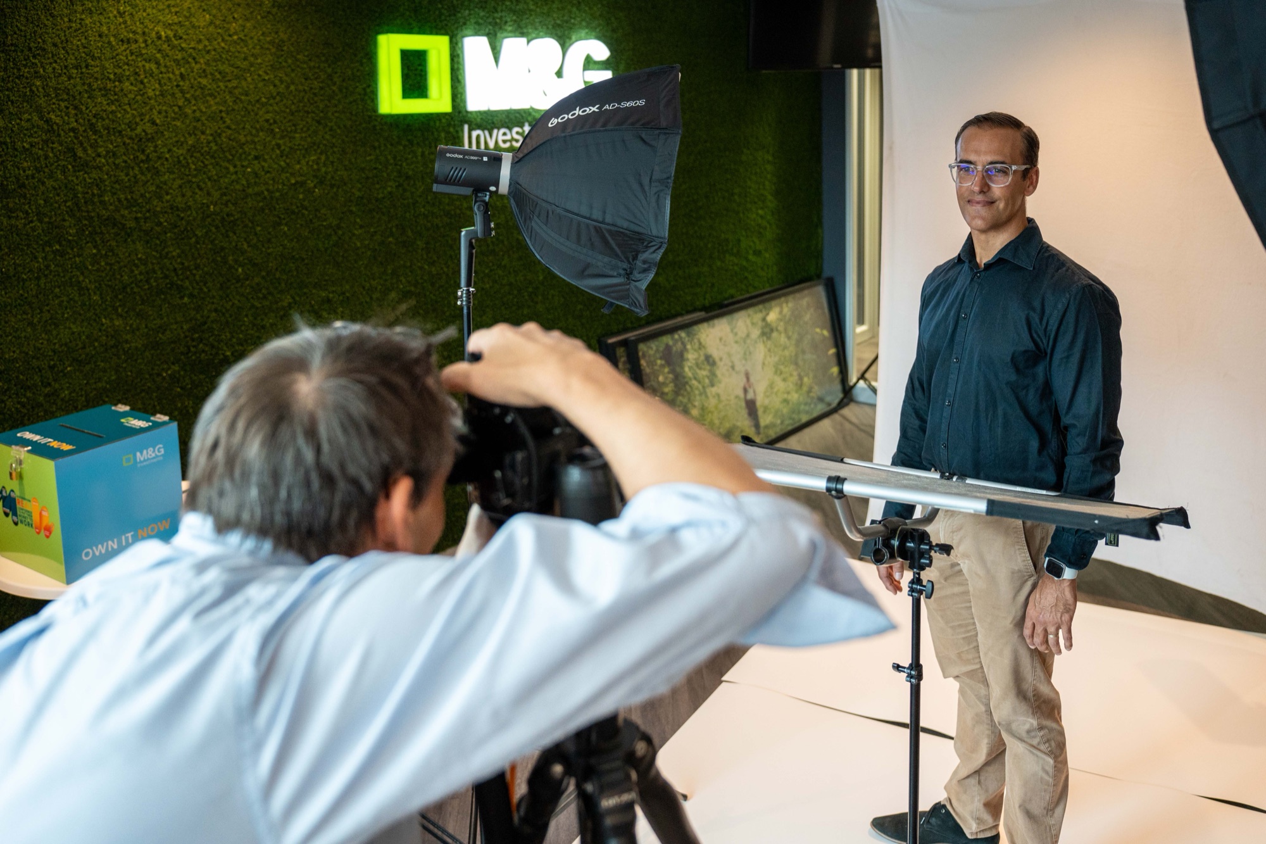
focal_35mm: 30
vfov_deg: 43.6
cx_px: 633
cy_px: 422
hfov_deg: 61.9
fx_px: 1055
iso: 2500
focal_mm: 30
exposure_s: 1/100
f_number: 2.8
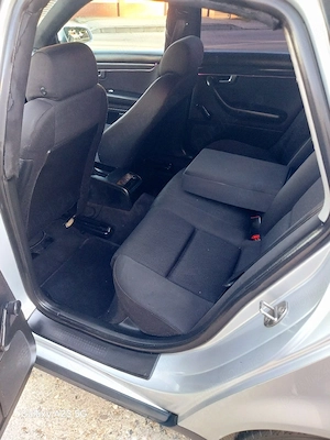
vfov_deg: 67.3
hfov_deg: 53.1
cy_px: 220
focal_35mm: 26
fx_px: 330
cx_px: 165
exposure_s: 1/50
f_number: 1.8
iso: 320
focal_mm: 4
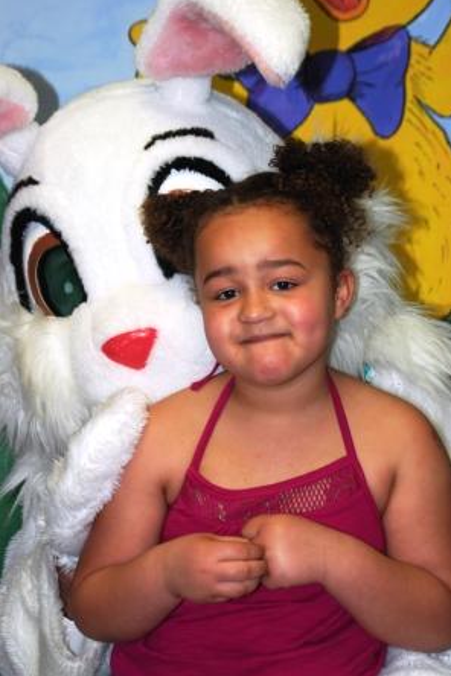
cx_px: 227
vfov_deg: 21.7
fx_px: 1766
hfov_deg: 14.6
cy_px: 336
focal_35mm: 94
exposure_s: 1/60
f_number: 5
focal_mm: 62
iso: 200
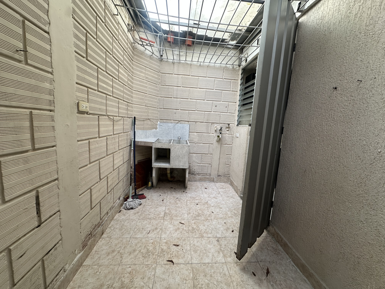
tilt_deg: -7.0
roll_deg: -3.7
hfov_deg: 102.1
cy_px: 144
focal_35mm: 14
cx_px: 192
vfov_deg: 85.7
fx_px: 156
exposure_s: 1/99
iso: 125
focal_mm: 2.22
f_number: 2.2
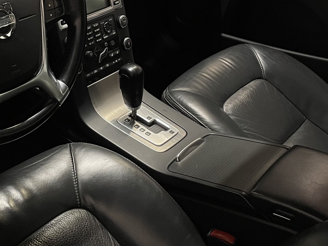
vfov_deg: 28.3
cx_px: 88
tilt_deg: -34.7
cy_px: 76
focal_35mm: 51
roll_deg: -8.3
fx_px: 483
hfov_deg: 36.7
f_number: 1.6
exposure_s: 1/50
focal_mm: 4.2
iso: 160
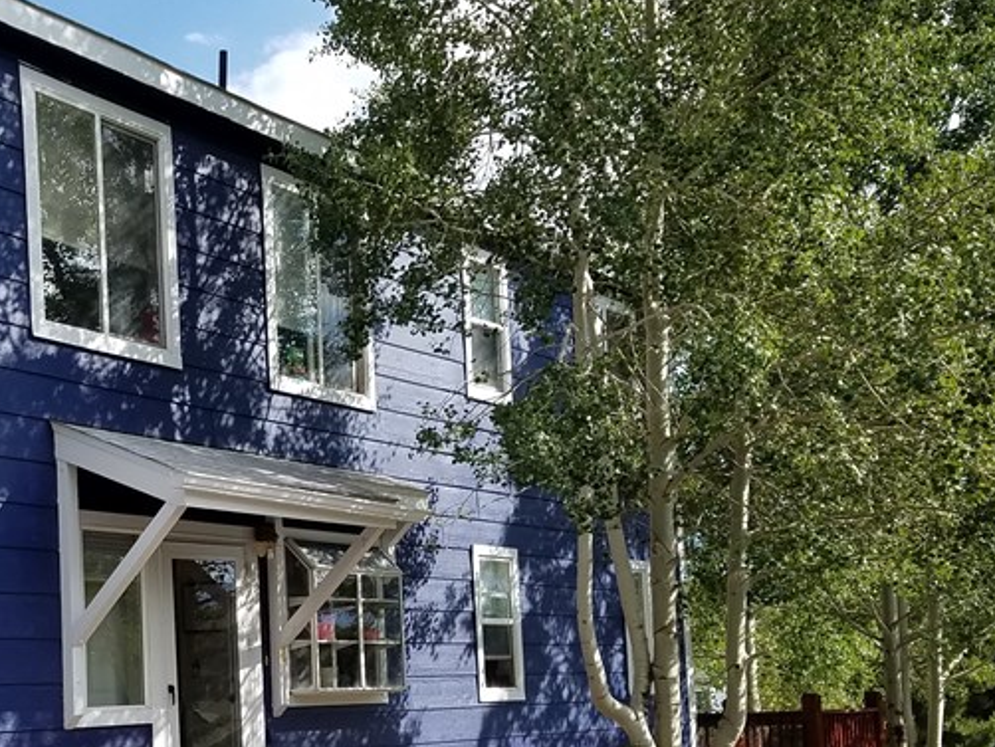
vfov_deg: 27.3
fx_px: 1524
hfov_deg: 35.6
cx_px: 285
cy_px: 527
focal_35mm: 53
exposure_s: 1/1952
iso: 50
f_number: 1.7
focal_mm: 4.2
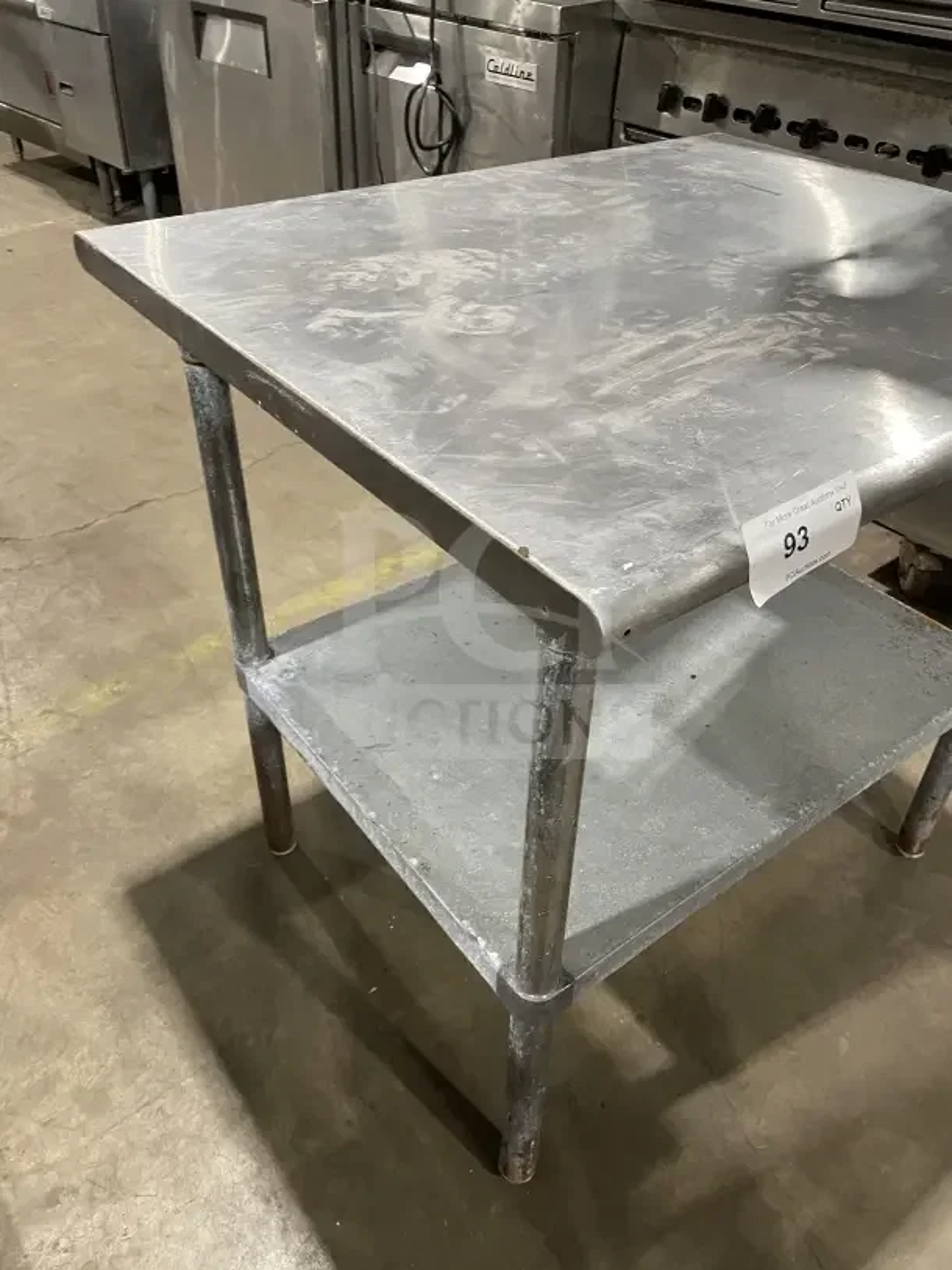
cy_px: 635
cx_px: 476
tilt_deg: -39.3
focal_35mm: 26
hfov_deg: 53.1
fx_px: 953
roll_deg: -2.9
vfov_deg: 67.3
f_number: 1.6
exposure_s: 1/60
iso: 250
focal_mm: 4.2
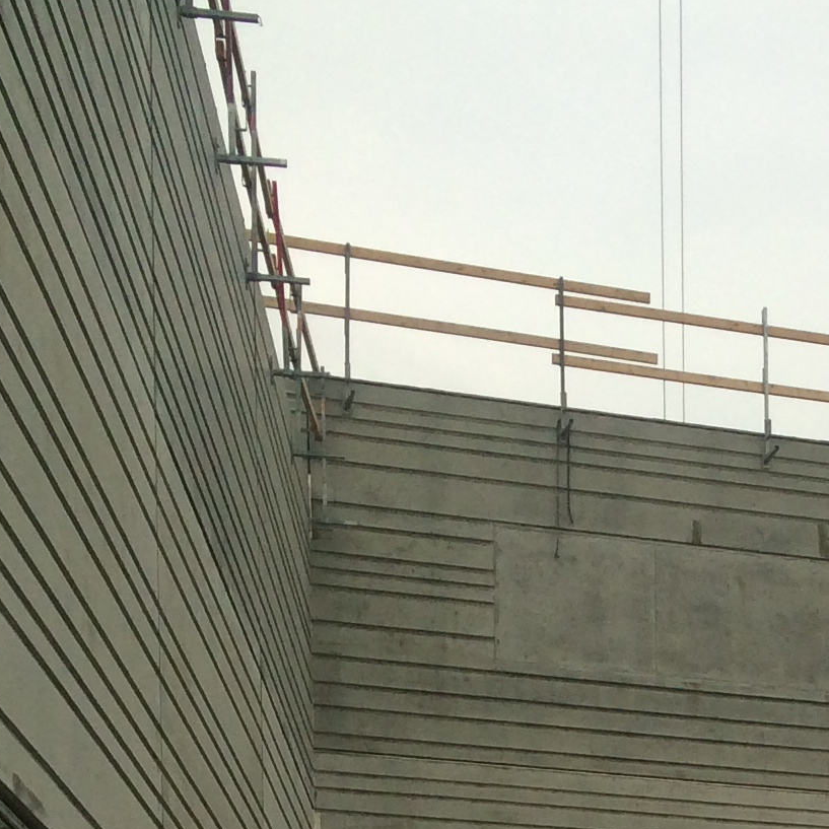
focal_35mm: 106
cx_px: 1097
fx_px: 2872
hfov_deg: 15.6
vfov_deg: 14.6
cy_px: 1443
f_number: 2.2
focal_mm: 4.12
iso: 64
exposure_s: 1/120
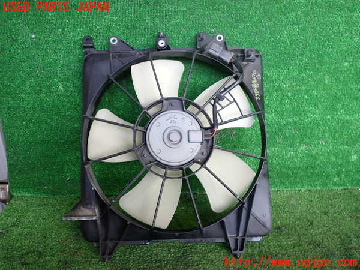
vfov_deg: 46.8
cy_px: 135
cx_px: 180
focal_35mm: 30
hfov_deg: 60.0
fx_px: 312
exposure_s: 1/100
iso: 200
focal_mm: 5.4
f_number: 2.3
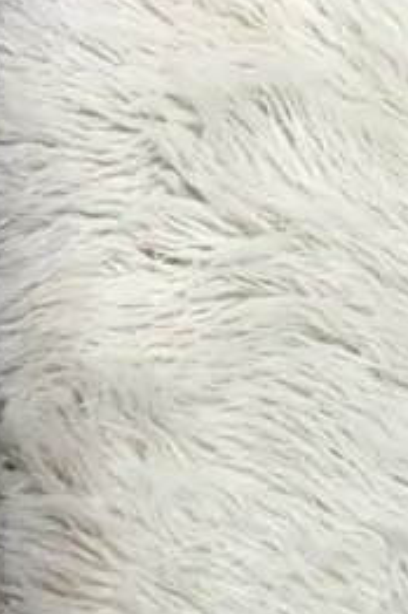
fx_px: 2011
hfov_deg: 11.3
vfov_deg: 17.3
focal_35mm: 118
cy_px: 476
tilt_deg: -60.9
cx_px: 530
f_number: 2.2
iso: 32
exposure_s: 1/17
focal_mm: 4.15
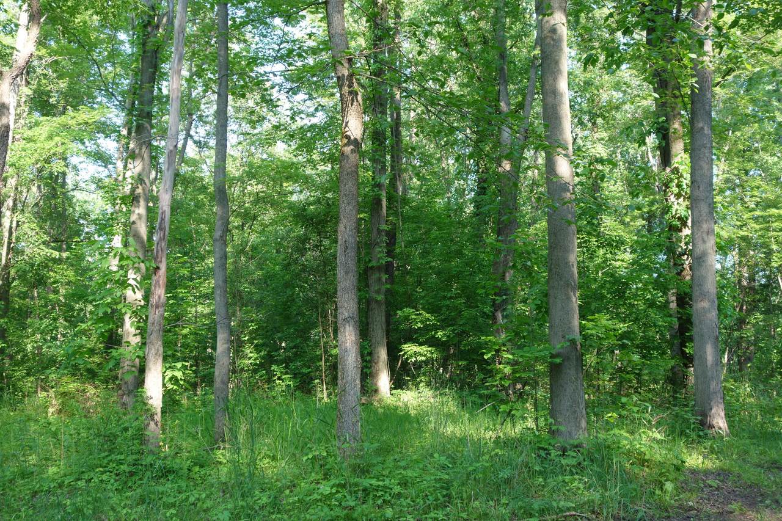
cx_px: 391
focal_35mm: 43
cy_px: 260
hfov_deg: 45.4
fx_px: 934
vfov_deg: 31.2
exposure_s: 1/100
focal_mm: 16.01
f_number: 3.5
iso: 125
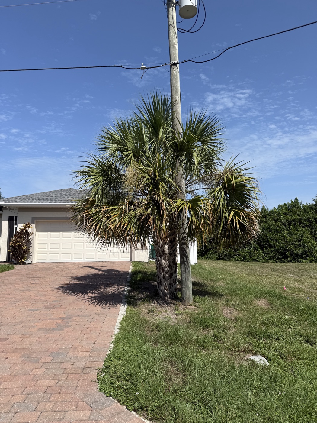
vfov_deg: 71.6
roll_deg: +1.9
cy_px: 212
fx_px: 293
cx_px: 158
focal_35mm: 24
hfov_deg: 56.8
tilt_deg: +4.8
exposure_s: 1/4673
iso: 80
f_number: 1.78
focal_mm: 6.76
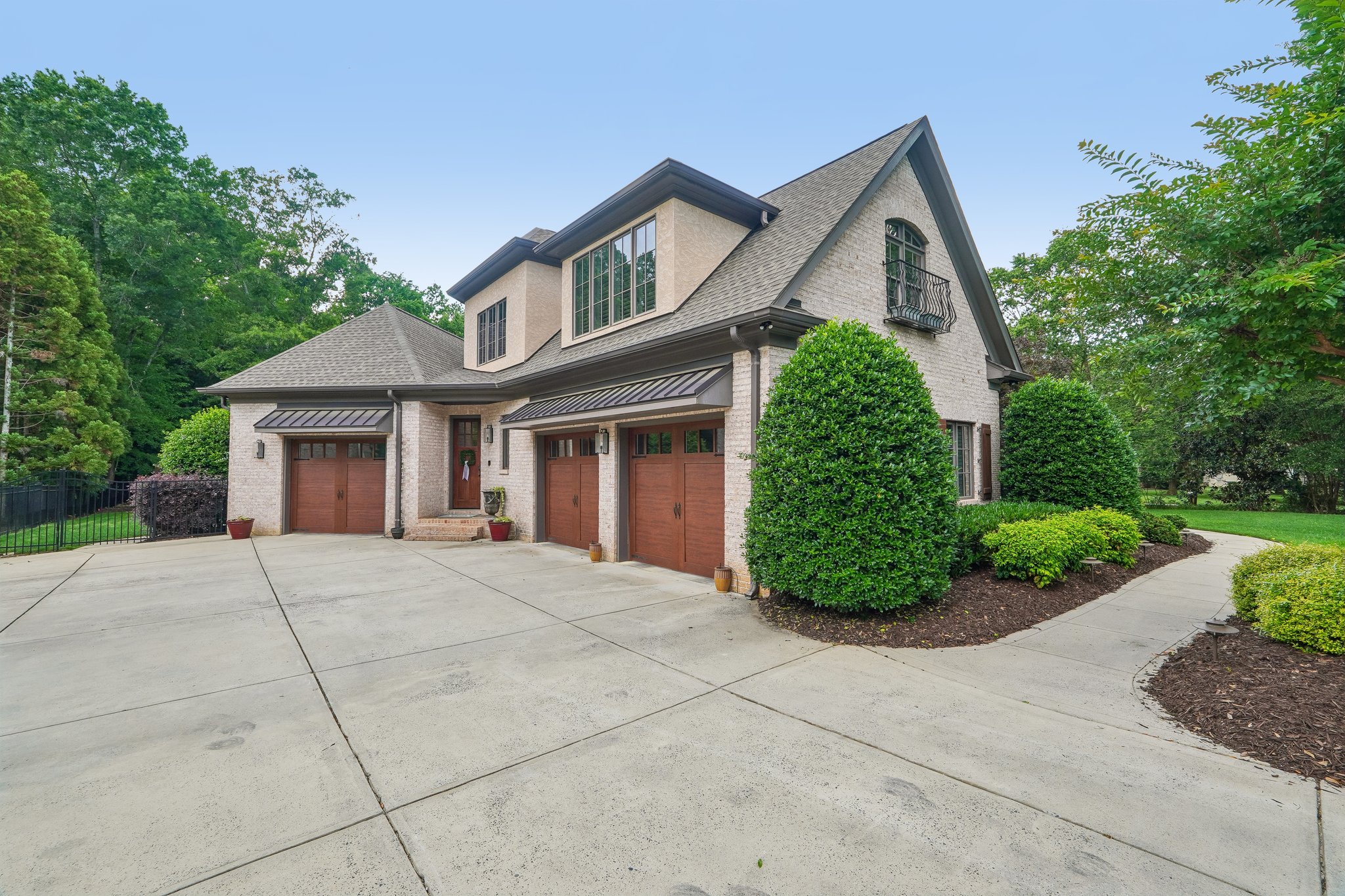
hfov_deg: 100.4
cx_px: 672
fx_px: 560
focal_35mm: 15
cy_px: 448
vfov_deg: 77.3
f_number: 8
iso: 100
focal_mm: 10
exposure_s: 1/30
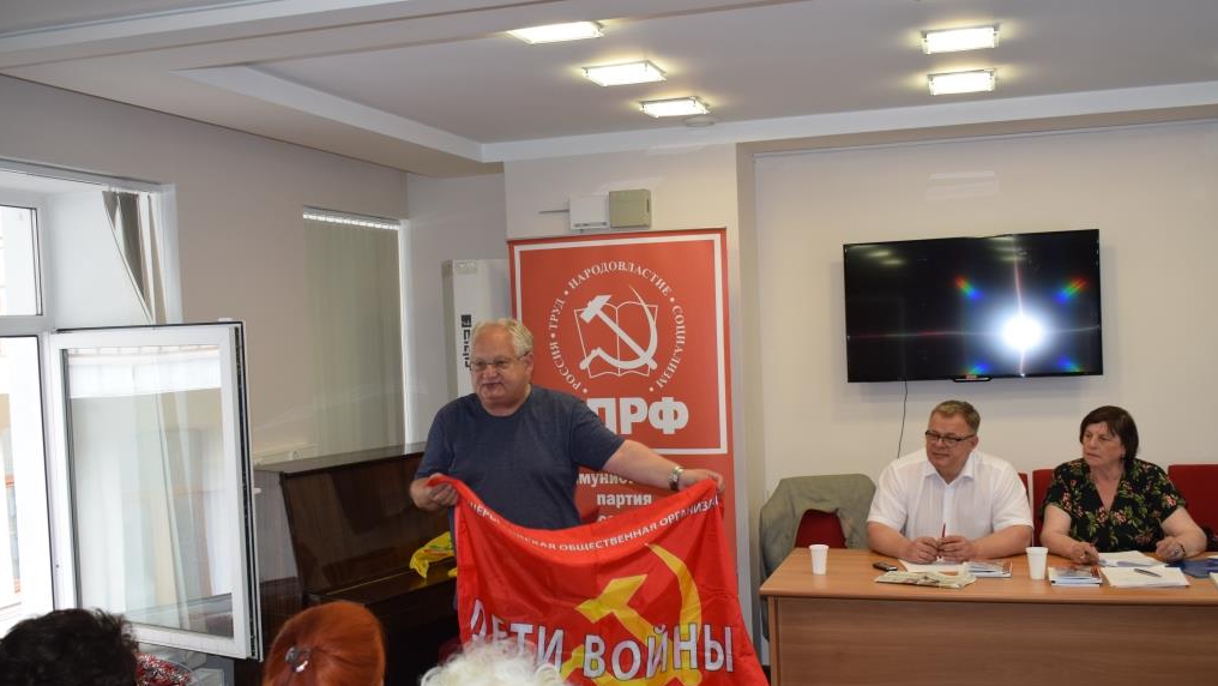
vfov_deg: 31.2
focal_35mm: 38
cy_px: 390
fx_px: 1228
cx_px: 610
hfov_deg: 52.8
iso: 800
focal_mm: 24
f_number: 5
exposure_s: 1/100
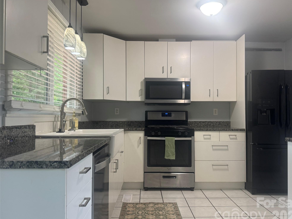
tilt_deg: +0.7
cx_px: 152
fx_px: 211
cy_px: 112
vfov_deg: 54.9
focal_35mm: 25
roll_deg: -2.5
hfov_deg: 69.4
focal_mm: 6.76
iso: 160
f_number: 1.78
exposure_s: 1/60
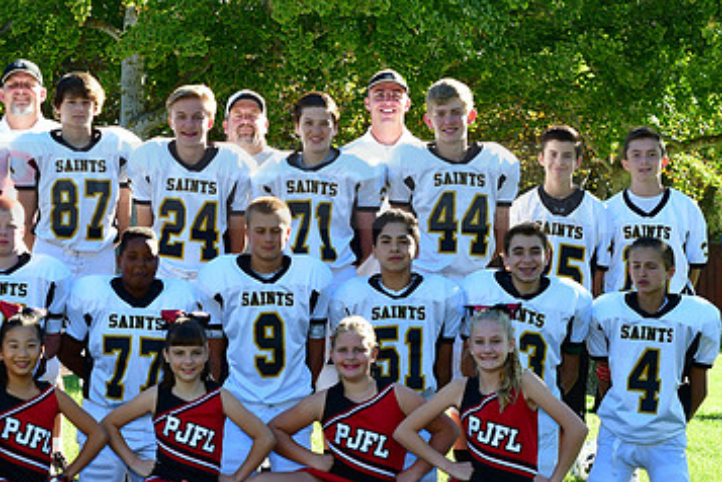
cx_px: 192
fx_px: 2447
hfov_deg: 16.7
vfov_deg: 11.2
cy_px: 169
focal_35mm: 122
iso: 400
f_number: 7.1
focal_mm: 50
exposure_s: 1/320
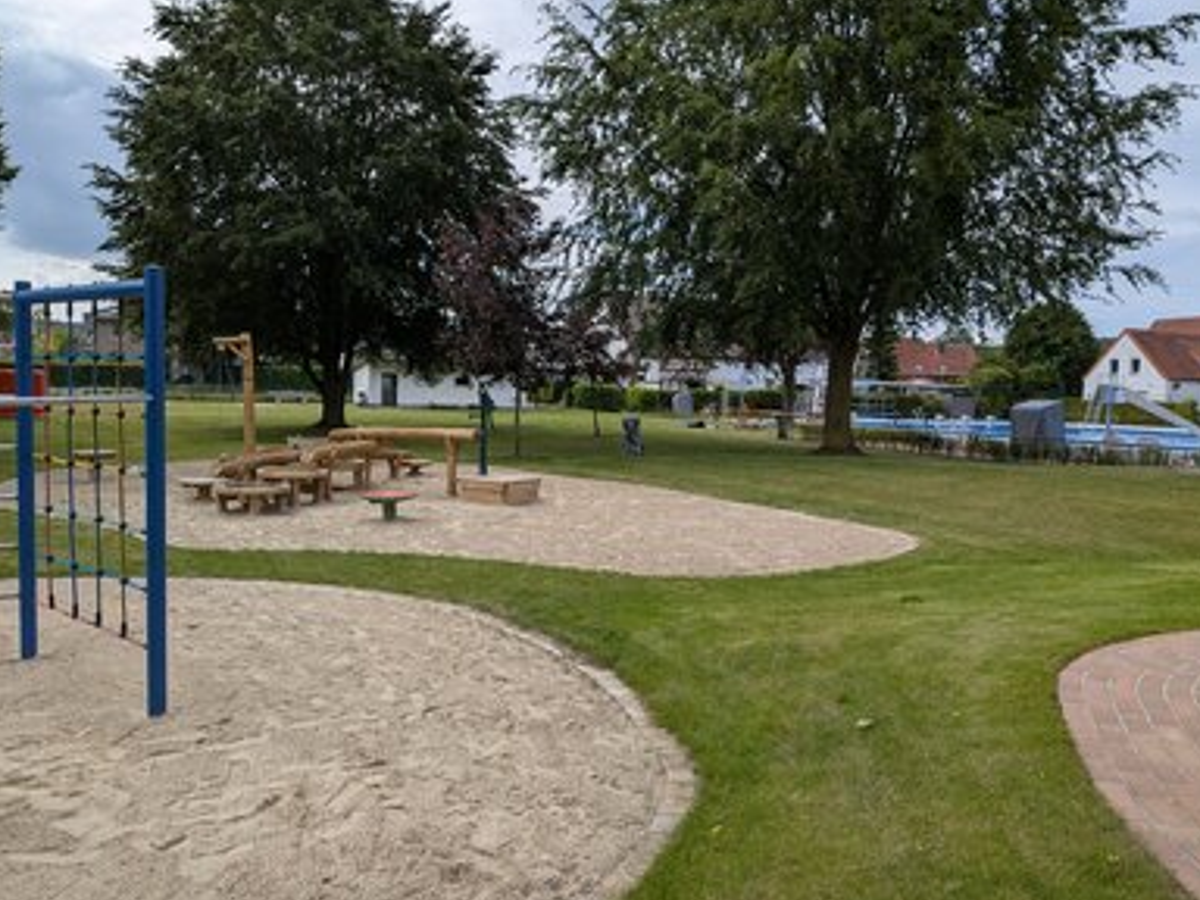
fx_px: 867
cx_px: 619
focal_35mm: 25
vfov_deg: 54.9
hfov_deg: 69.4
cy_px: 447
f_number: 1.7
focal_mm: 4.53
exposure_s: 1/1221
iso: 16
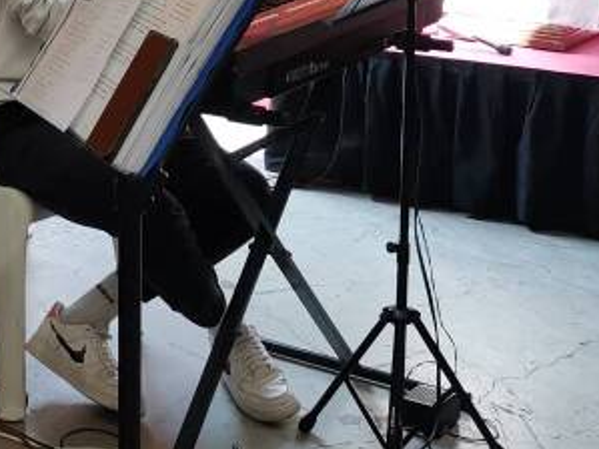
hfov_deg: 20.8
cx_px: -90
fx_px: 1539
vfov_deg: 16.2
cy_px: -26
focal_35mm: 89
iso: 125
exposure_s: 1/100
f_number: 1.8
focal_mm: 4.75
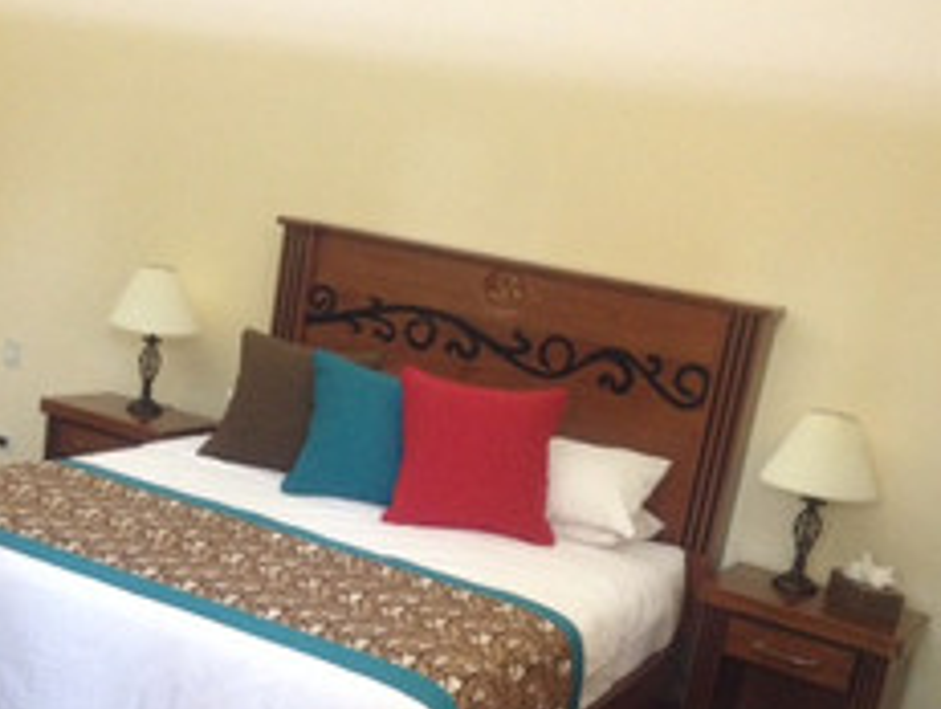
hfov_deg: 36.1
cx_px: 416
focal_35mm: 53
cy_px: 483
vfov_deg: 27.4
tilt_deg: -15.3
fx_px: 1443
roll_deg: -9.3
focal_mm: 4.28
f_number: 2.4
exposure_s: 1/15
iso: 400
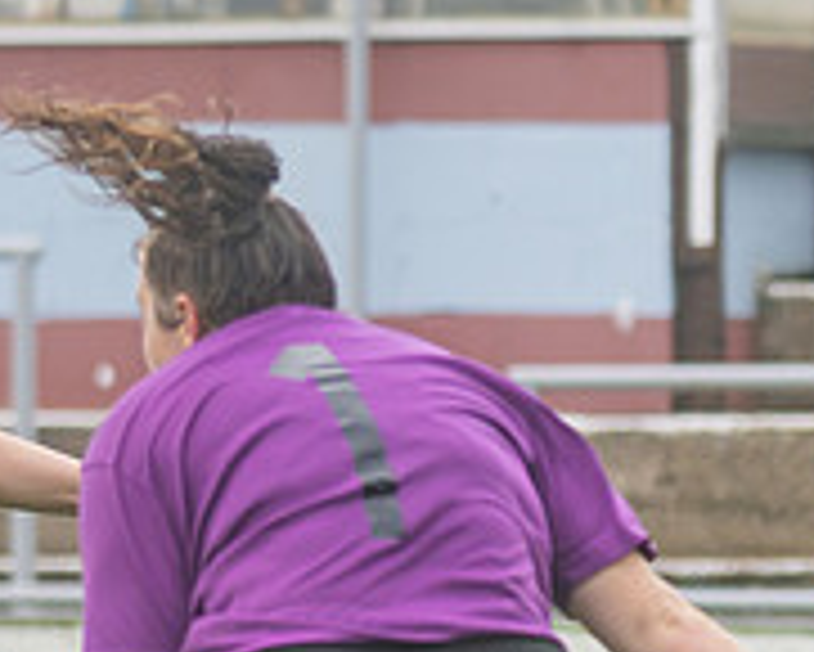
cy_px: 590
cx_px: -439
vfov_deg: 1.4
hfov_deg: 1.7
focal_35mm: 1111
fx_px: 26780
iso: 500
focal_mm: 155
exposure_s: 1/1600
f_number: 2.8
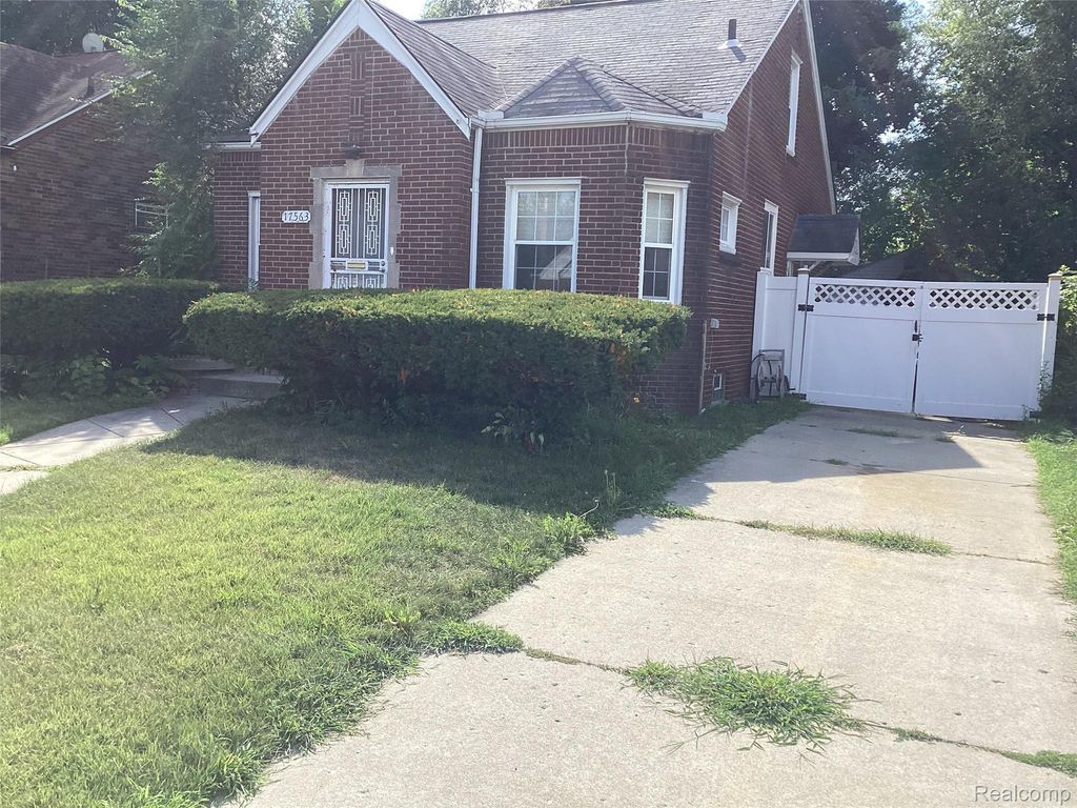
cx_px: 538
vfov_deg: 45.4
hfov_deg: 58.4
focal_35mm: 31
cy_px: 404
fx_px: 964
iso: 25
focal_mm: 3.3
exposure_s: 1/926
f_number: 2.4
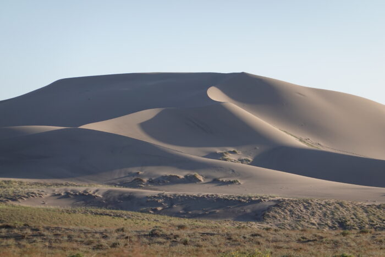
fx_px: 2128
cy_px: 128
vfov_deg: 6.9
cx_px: 192
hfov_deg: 10.3
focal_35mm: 199
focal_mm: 71.86
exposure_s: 1/400
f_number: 5.6
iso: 125
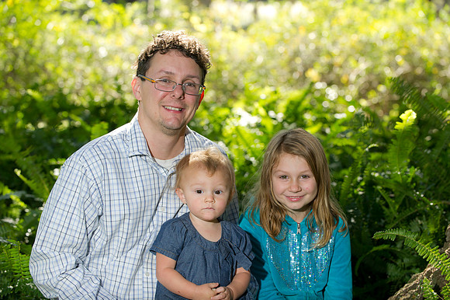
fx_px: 1187
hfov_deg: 21.5
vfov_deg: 14.4
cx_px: 225
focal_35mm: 95
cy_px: 150
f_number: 4
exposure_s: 1/250
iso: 320
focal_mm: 95
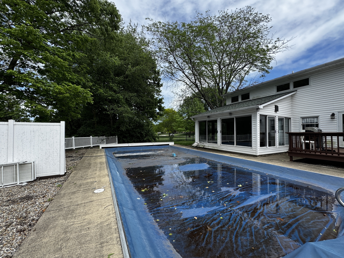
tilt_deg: +0.3
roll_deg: +0.0
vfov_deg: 85.7
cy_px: 129
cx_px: 172
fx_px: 139
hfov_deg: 102.1
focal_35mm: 14
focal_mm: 2.22
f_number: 2.2
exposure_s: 1/763
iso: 40
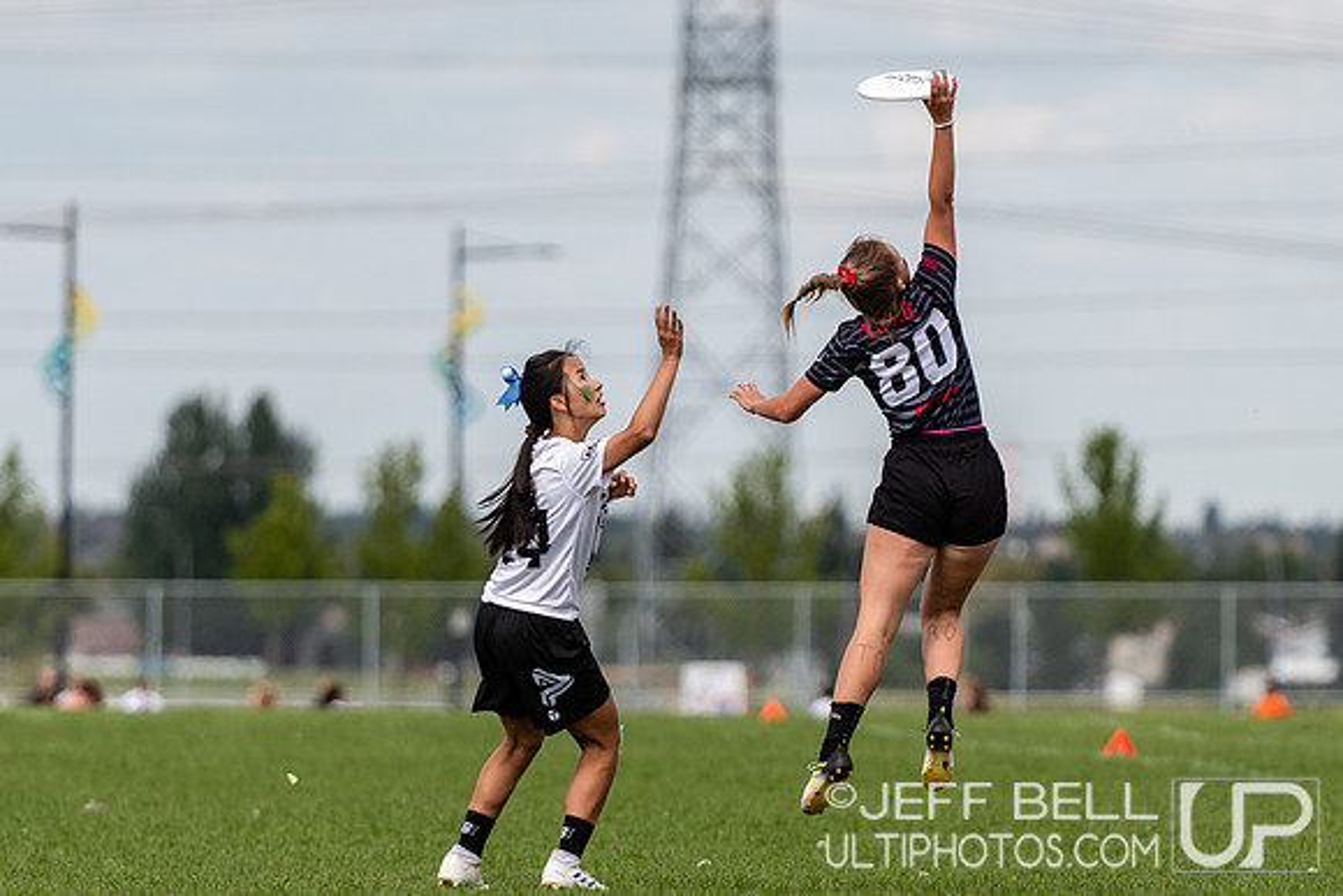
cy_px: 472
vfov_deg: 3.1
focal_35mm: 450
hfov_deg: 4.6
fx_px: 16785
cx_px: 868
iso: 100
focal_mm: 200
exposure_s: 1/2500
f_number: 2.8
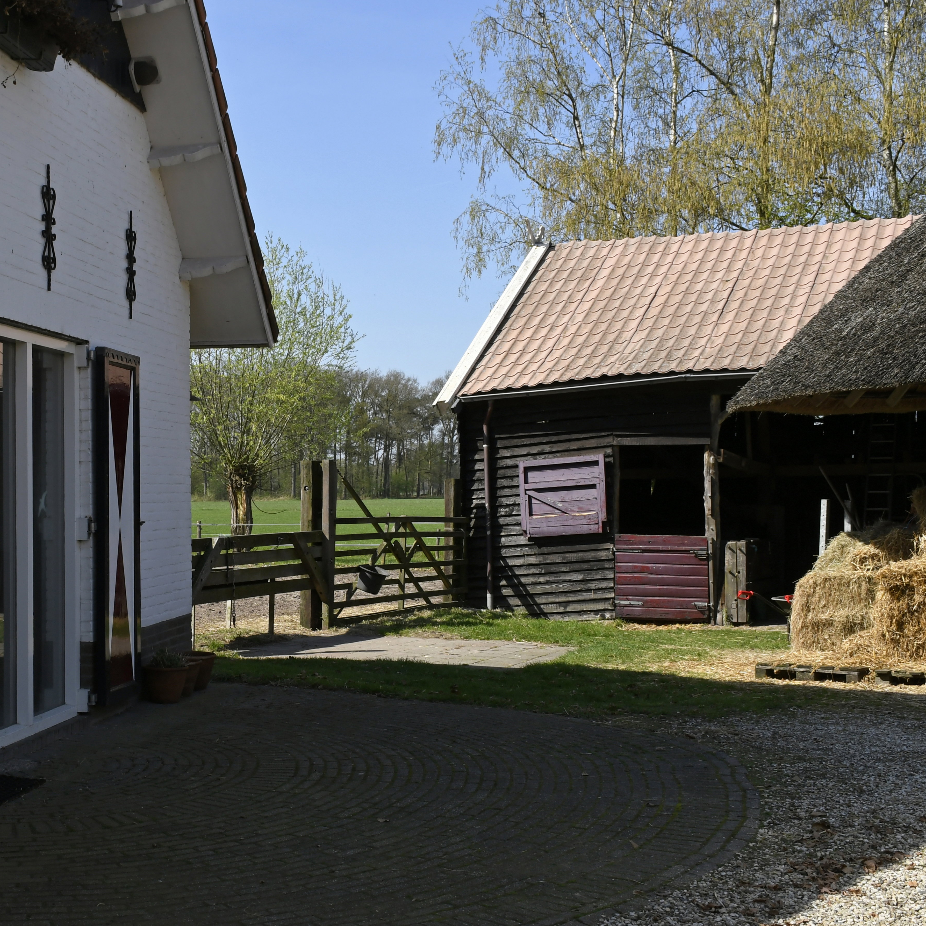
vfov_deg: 37.6
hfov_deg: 36.9
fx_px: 1362
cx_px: 264
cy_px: 454
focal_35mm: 45
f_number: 11
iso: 320
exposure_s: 1/500
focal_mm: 23
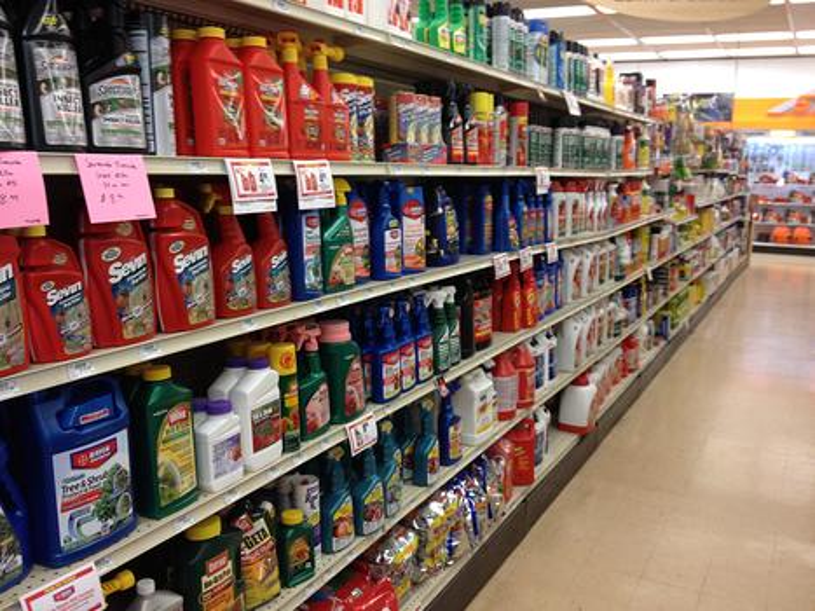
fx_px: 824
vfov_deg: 40.7
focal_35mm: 35
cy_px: 306
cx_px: 408
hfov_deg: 52.6
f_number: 2.4
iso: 80
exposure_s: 1/20
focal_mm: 4.28
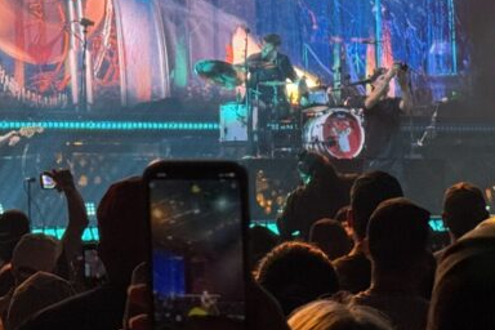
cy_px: 3
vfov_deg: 10.2
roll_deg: +1.0
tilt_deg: +6.9
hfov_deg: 15.4
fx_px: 1829
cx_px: 267
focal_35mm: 133
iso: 80
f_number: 1.78
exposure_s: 1/119
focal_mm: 6.76
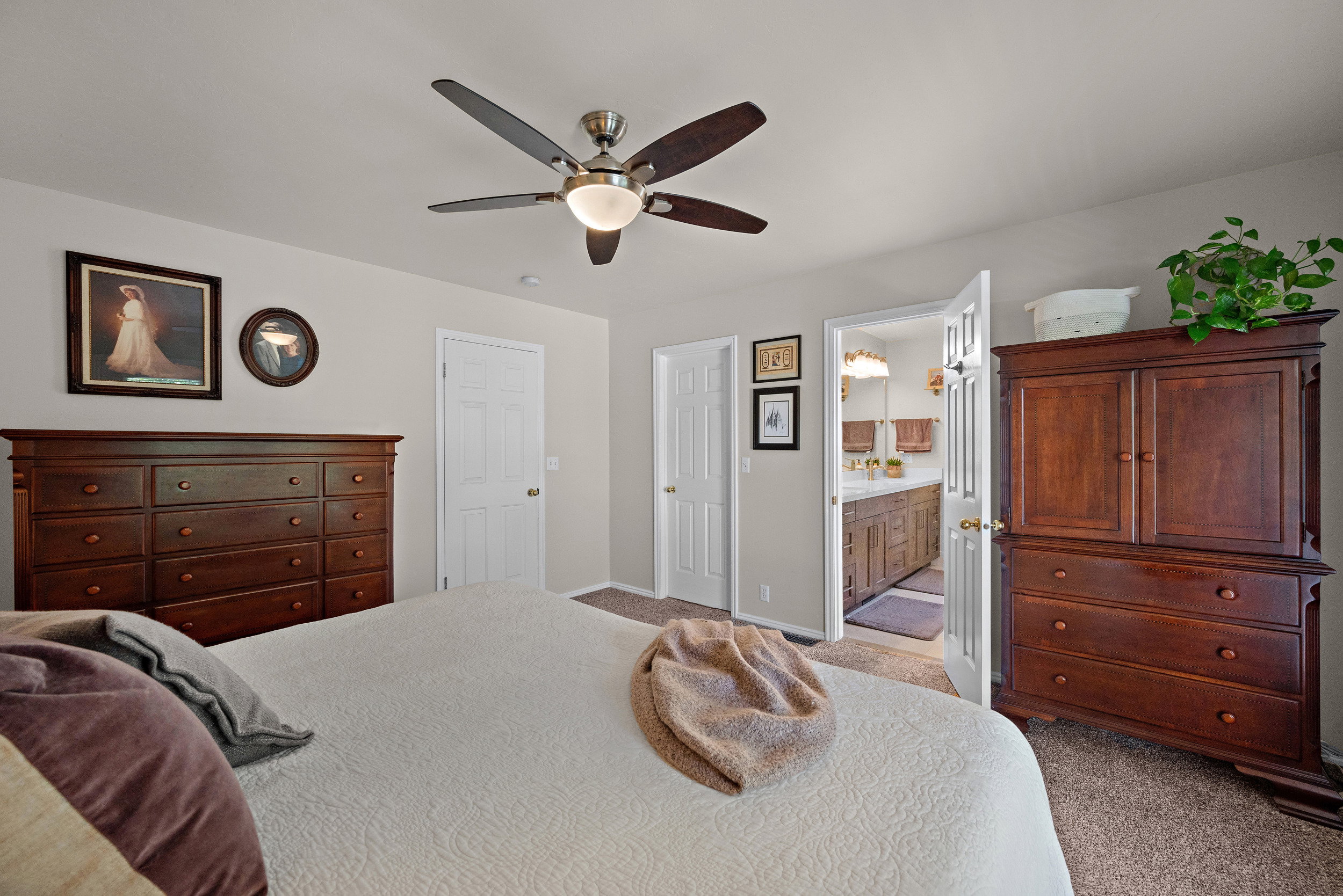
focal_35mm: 14
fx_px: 522
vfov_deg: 81.3
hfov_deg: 104.2
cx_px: 672
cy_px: 448
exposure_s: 1/2.5
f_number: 8
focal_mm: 14
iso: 500
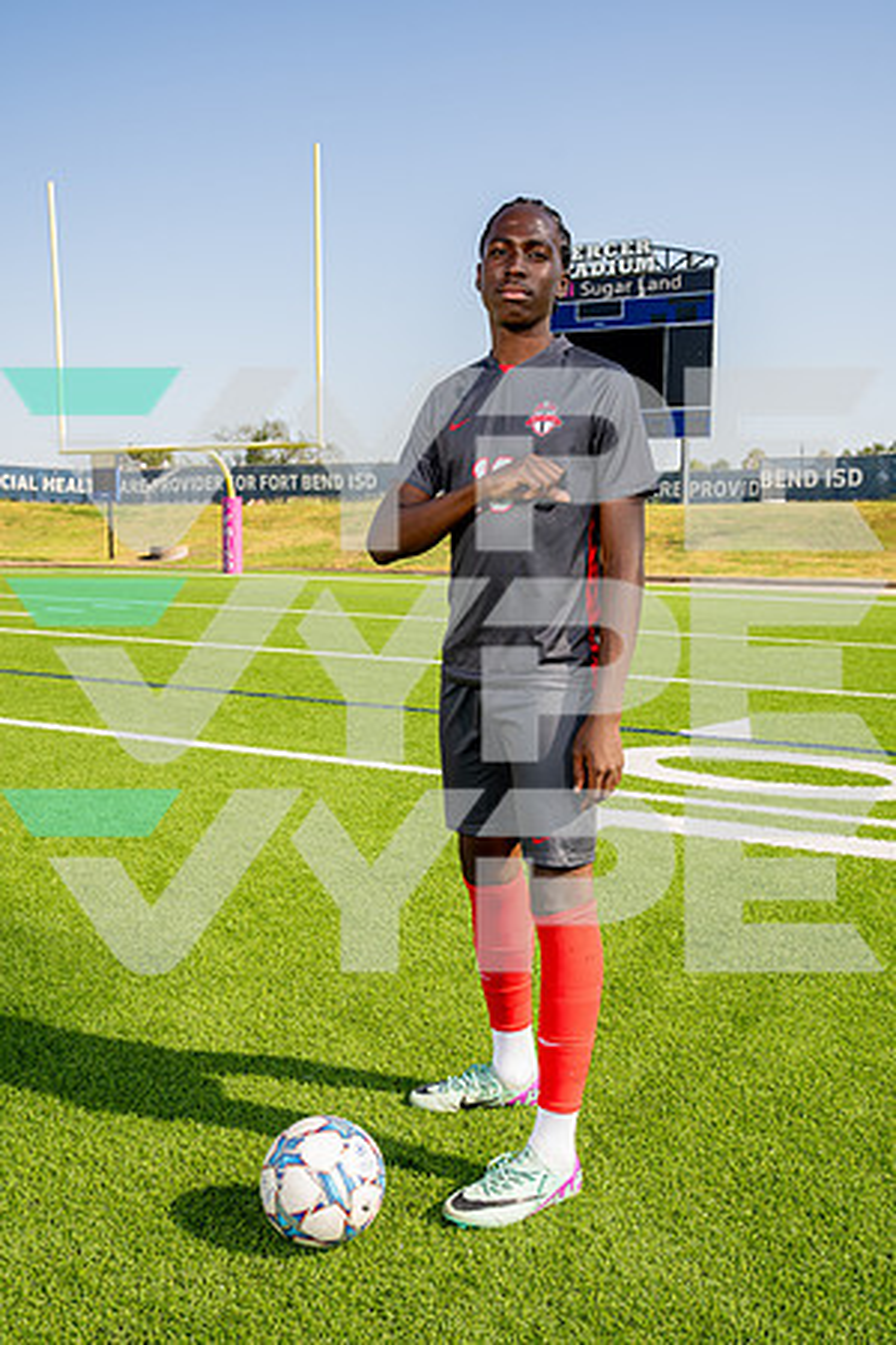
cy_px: 672
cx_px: 448
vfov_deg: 55.8
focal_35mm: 34
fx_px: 1269
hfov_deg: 38.9
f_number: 7.1
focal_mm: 34
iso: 50
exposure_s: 1/125
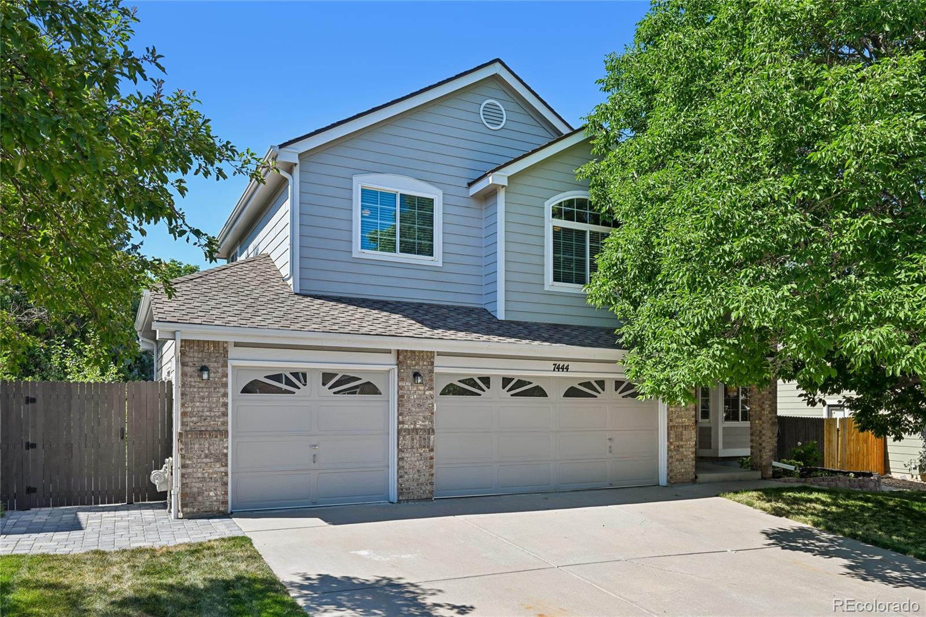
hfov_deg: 72.6
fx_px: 630
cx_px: 463
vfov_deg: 52.2
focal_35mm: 24
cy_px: 308
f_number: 10
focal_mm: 24.5
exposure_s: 1/80
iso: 64
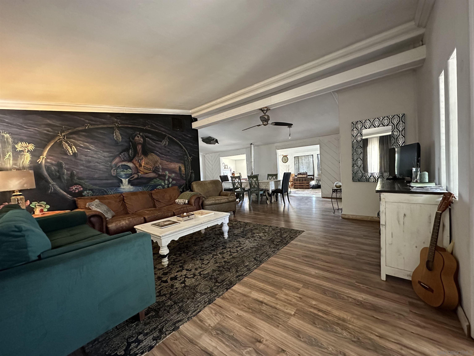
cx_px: 237
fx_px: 192
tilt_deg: -1.9
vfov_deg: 85.7
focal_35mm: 14
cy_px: 178
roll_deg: +3.2
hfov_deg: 102.1
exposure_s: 1/60
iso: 1250
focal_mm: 2.22
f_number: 2.2
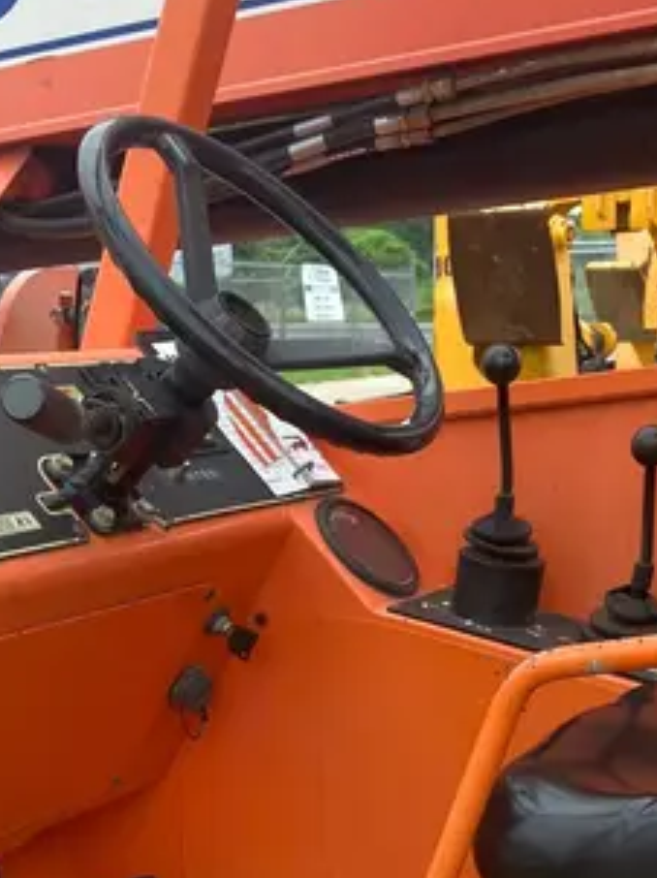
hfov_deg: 21.6
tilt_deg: -15.0
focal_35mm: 68
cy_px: 749
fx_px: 1723
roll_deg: -0.4
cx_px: 360
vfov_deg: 27.8
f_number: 1.8
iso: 50
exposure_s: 1/121
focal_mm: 3.99
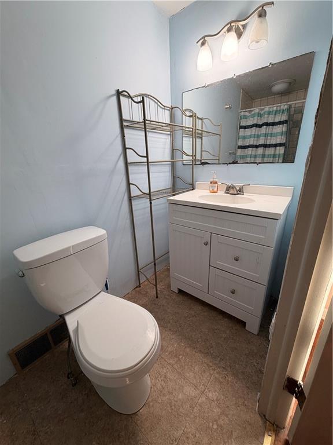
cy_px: 222
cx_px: 166
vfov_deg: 102.1
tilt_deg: -20.0
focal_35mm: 14
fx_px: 180
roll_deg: +2.4
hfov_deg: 85.7
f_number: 2.2
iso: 100
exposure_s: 1/120
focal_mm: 2.22
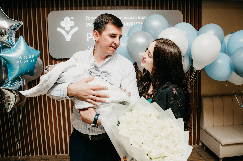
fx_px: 175
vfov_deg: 49.4
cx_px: 123
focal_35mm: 26
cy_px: 79
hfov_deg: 69.6
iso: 160
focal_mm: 24
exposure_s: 1/160
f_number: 4
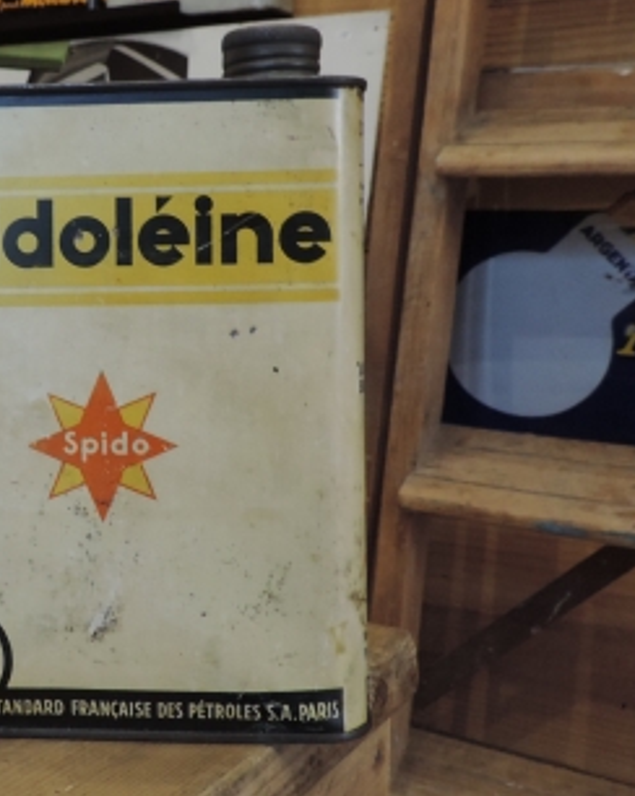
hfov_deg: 31.0
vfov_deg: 40.1
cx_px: 49
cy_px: 299
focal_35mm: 46
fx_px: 1083
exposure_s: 1/30
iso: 320
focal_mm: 4.3
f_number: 3
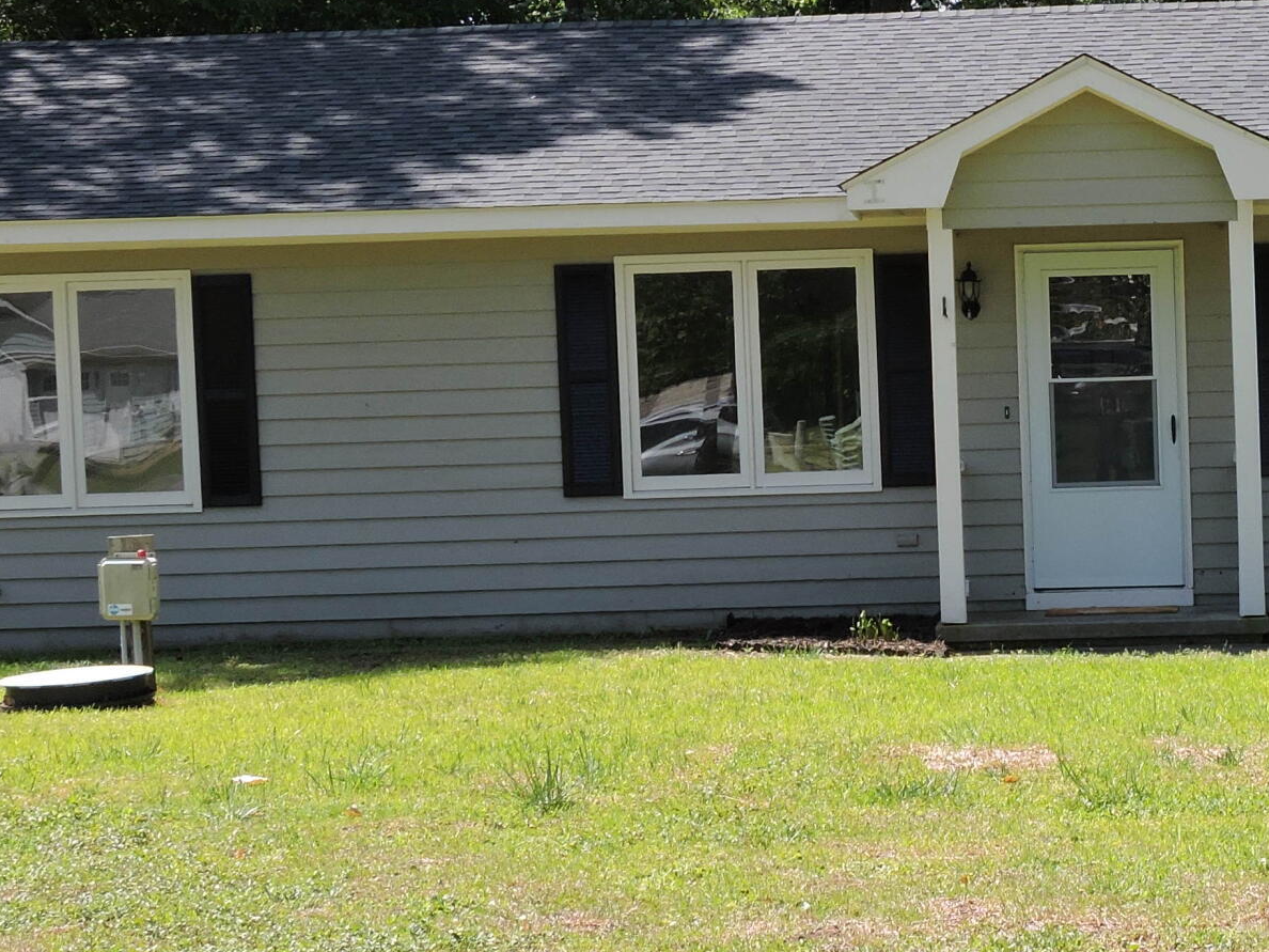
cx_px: 1122
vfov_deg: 14.6
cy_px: 650
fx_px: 3703
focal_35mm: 101
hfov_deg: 19.1
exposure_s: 1/400
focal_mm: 7.2
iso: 100
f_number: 3.8
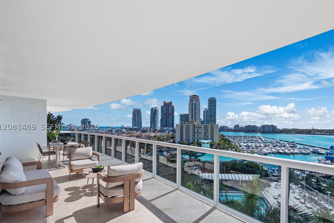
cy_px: 127
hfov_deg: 92.5
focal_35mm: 17
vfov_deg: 70.2
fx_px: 158
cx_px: 193
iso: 100
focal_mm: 7
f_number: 6.3
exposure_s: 1/400
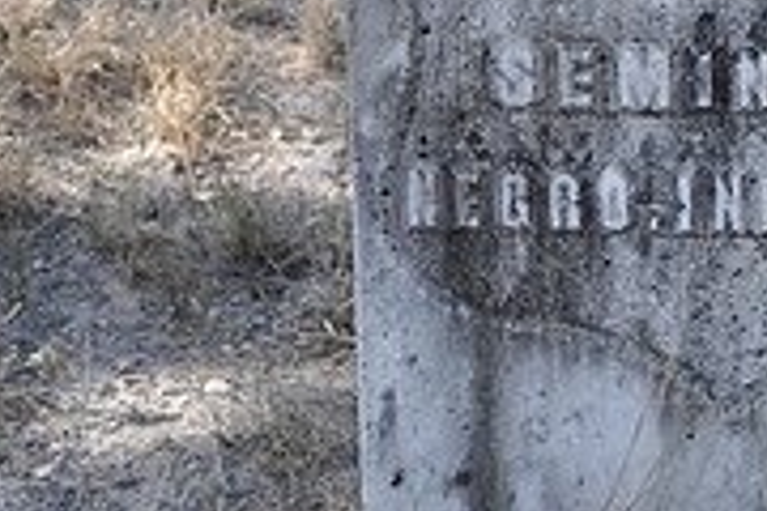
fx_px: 5965
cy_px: 249
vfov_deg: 4.9
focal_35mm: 280
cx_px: 754
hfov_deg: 7.3
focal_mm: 58
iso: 200
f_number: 5.6
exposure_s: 1/125
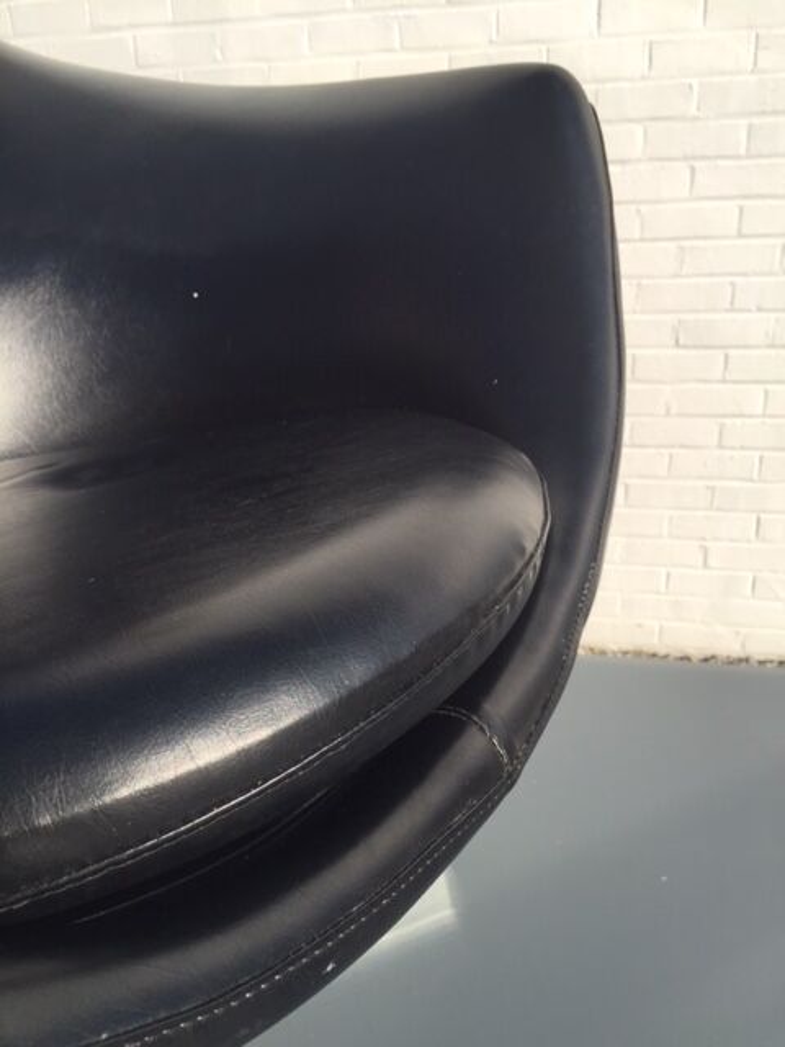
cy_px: 524
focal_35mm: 29
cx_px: 392
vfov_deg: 61.7
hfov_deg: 48.2
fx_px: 877
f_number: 2.2
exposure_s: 1/1883
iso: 32
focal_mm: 4.15
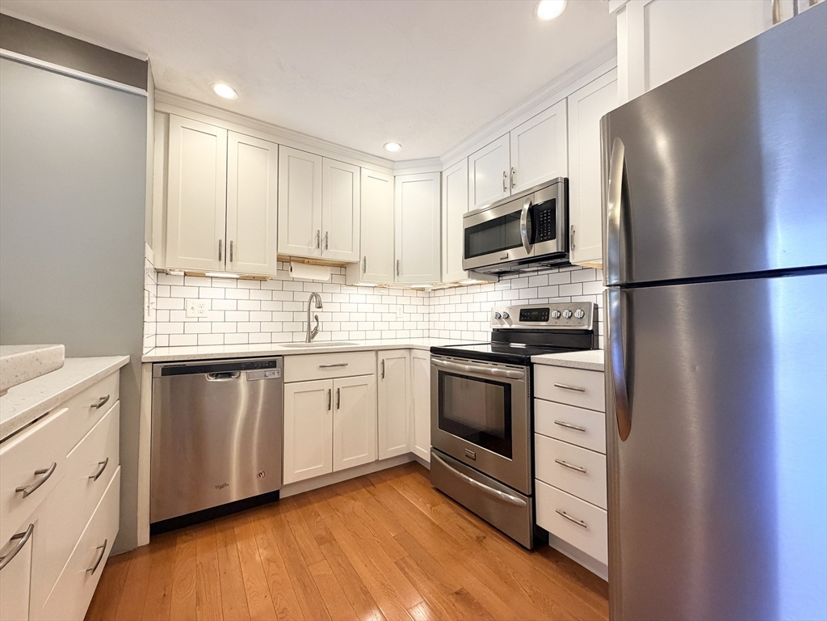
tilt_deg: +1.4
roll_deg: +0.5
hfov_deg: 102.1
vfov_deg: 85.7
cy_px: 310
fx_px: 334
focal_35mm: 14
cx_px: 414
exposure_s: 1/120
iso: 320
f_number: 2.2
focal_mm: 2.22
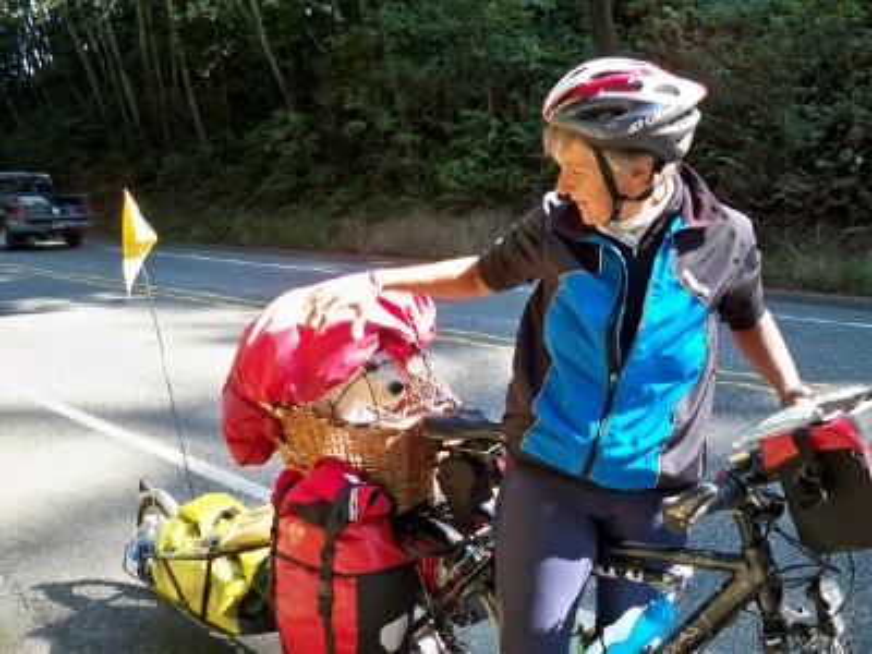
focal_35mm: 35
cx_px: 436
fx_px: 882
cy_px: 327
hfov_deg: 52.6
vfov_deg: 40.7
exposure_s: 1/80
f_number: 3.1
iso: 64
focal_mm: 6.3
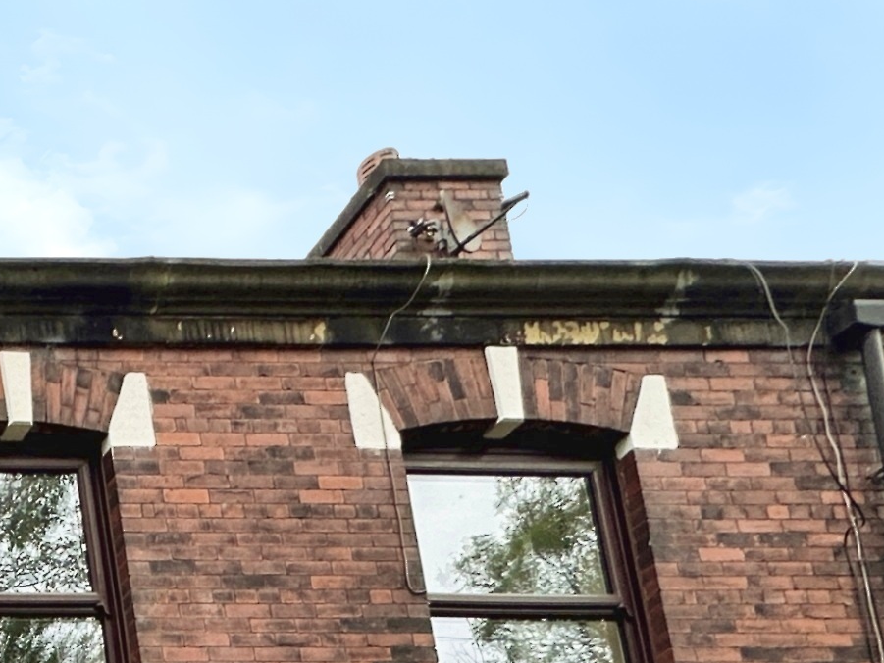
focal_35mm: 45
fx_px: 1149
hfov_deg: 26.6
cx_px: -511
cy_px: 998
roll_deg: -0.8
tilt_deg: +11.1
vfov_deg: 24.7
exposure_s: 1/99
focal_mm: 2.22
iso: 50
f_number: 2.2
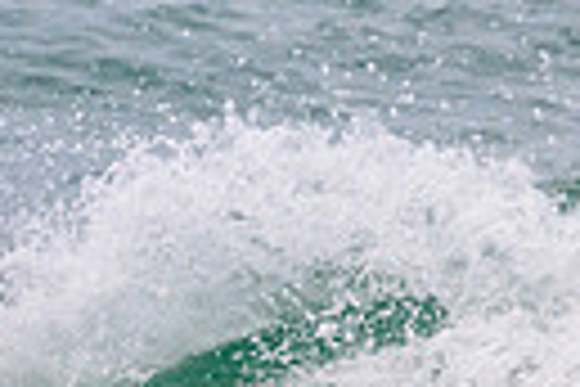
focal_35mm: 3296
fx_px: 53098
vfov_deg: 0.4
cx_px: -656
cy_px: 653
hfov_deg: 0.6
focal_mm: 590
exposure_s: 1/2000
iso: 1000
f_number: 11
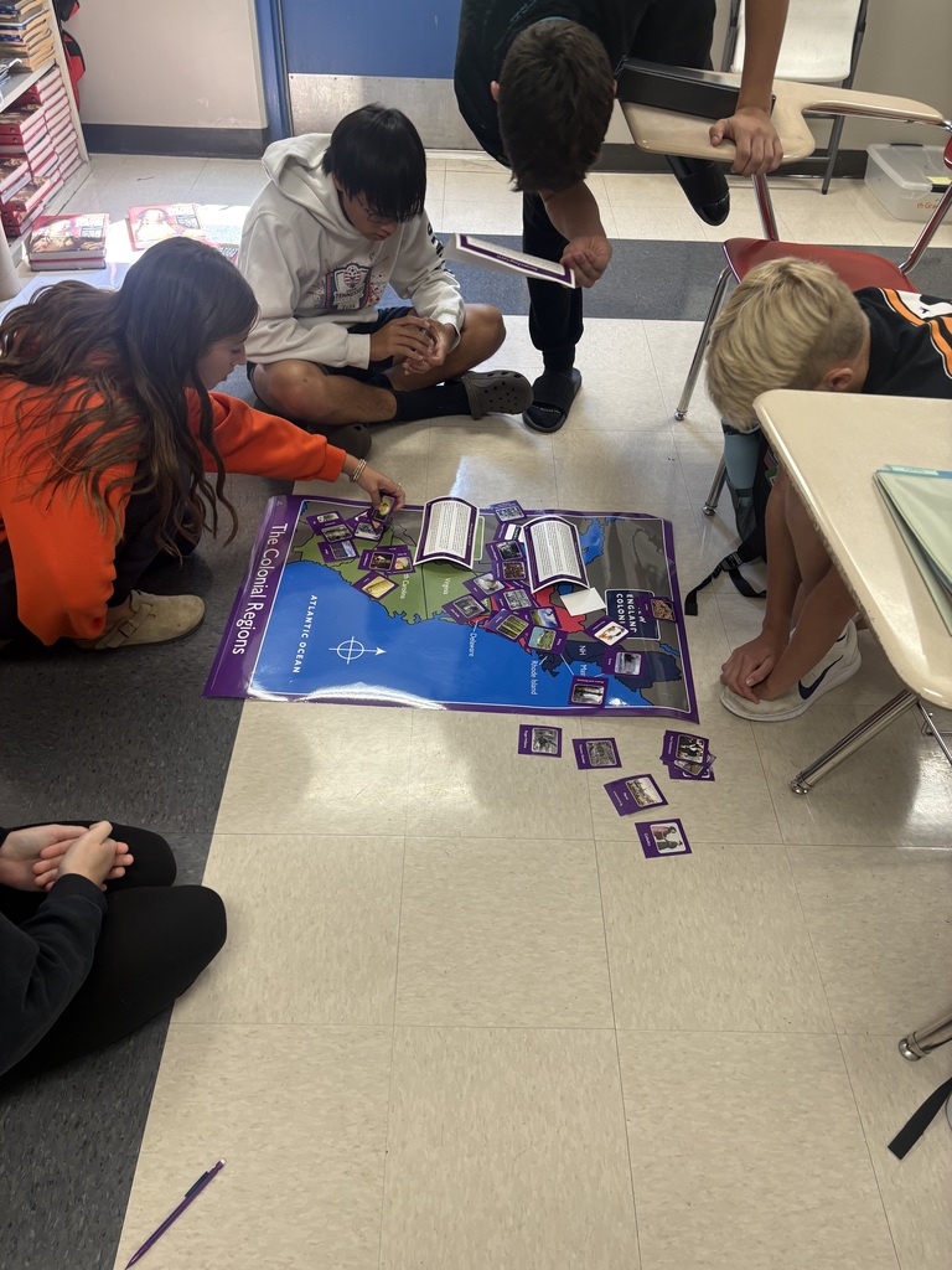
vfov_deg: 67.3
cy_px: 635
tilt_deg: -42.1
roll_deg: -3.5
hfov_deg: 53.1
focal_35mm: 26
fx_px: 953
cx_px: 476
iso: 80
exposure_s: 1/60
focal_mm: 5.96
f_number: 1.6
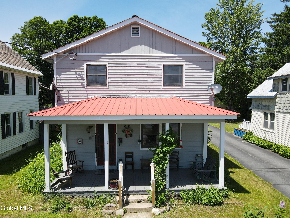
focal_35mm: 24
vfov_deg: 56.8
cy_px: 109
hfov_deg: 71.6
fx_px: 201
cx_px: 145
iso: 100
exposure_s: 1/500
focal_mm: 4.5
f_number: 2.8
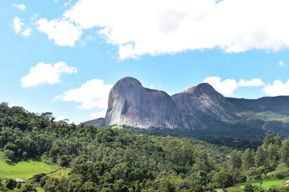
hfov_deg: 42.3
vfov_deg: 28.9
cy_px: 96
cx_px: 144
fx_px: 373
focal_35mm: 46
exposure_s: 1/500
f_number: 11
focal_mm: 31
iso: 250
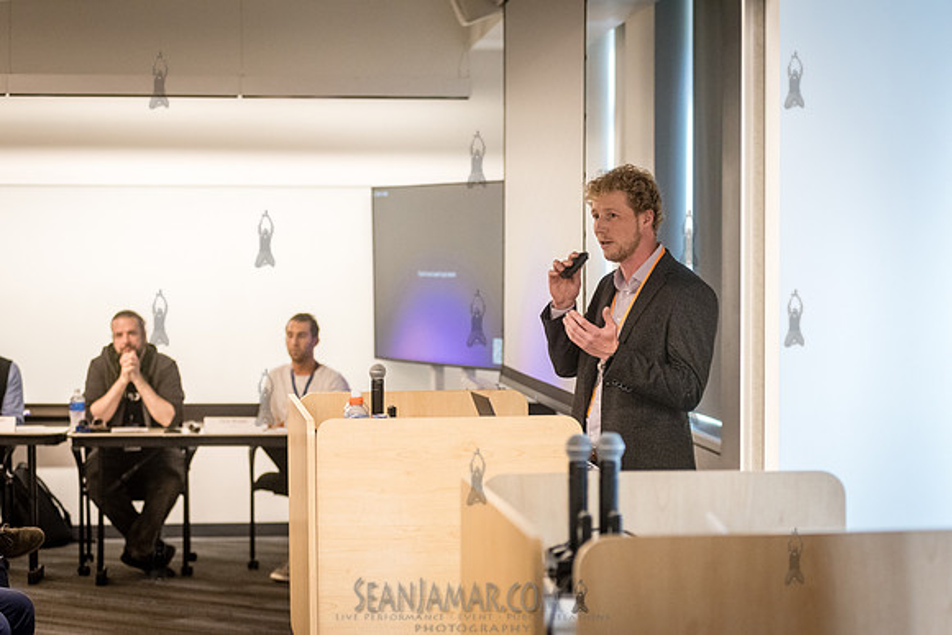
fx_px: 2648
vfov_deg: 13.7
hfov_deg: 20.4
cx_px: 476
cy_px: 318
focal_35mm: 100
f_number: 3.5
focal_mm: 100
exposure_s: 1/250
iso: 4000
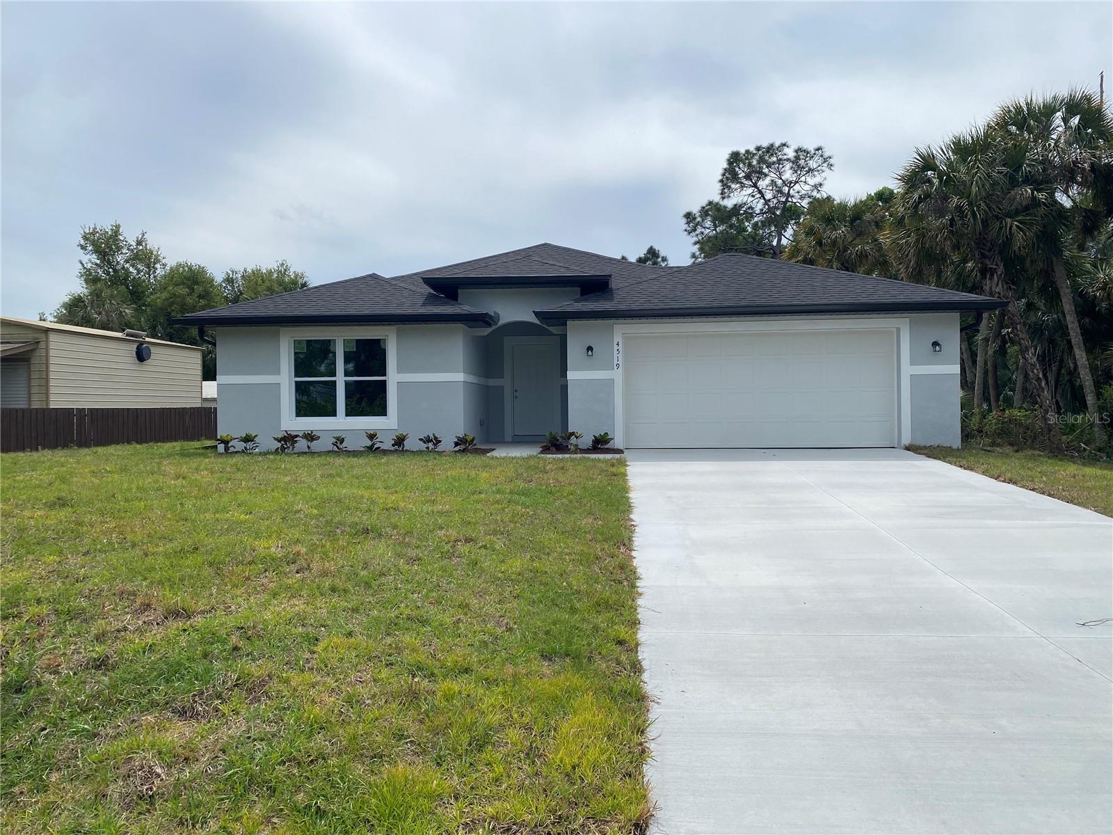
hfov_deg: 67.3
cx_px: 556
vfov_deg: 53.1
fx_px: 836
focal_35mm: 26
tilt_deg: +1.9
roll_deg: +0.3
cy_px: 418
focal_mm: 4.25
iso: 32
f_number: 1.8
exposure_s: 1/5747
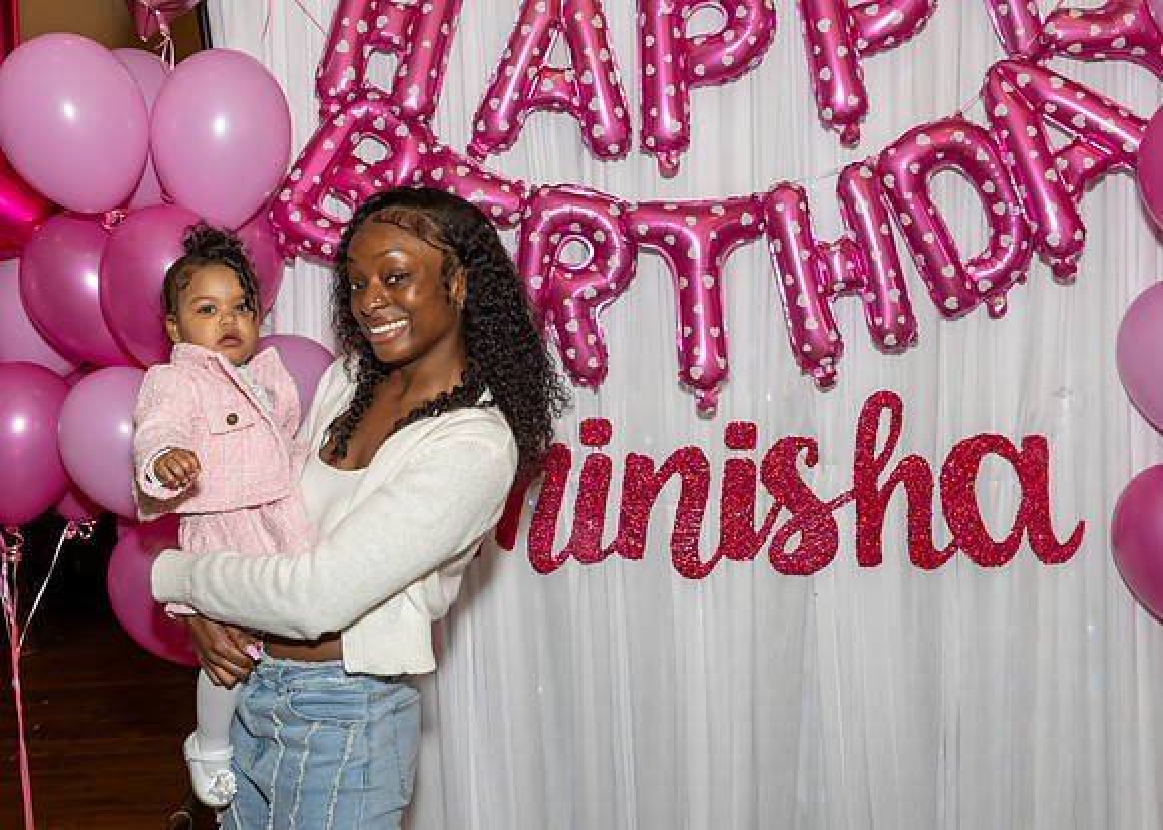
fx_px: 1386
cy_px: 410
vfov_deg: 33.3
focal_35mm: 42
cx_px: 534
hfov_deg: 45.5
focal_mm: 26
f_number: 8
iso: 640
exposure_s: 1/200
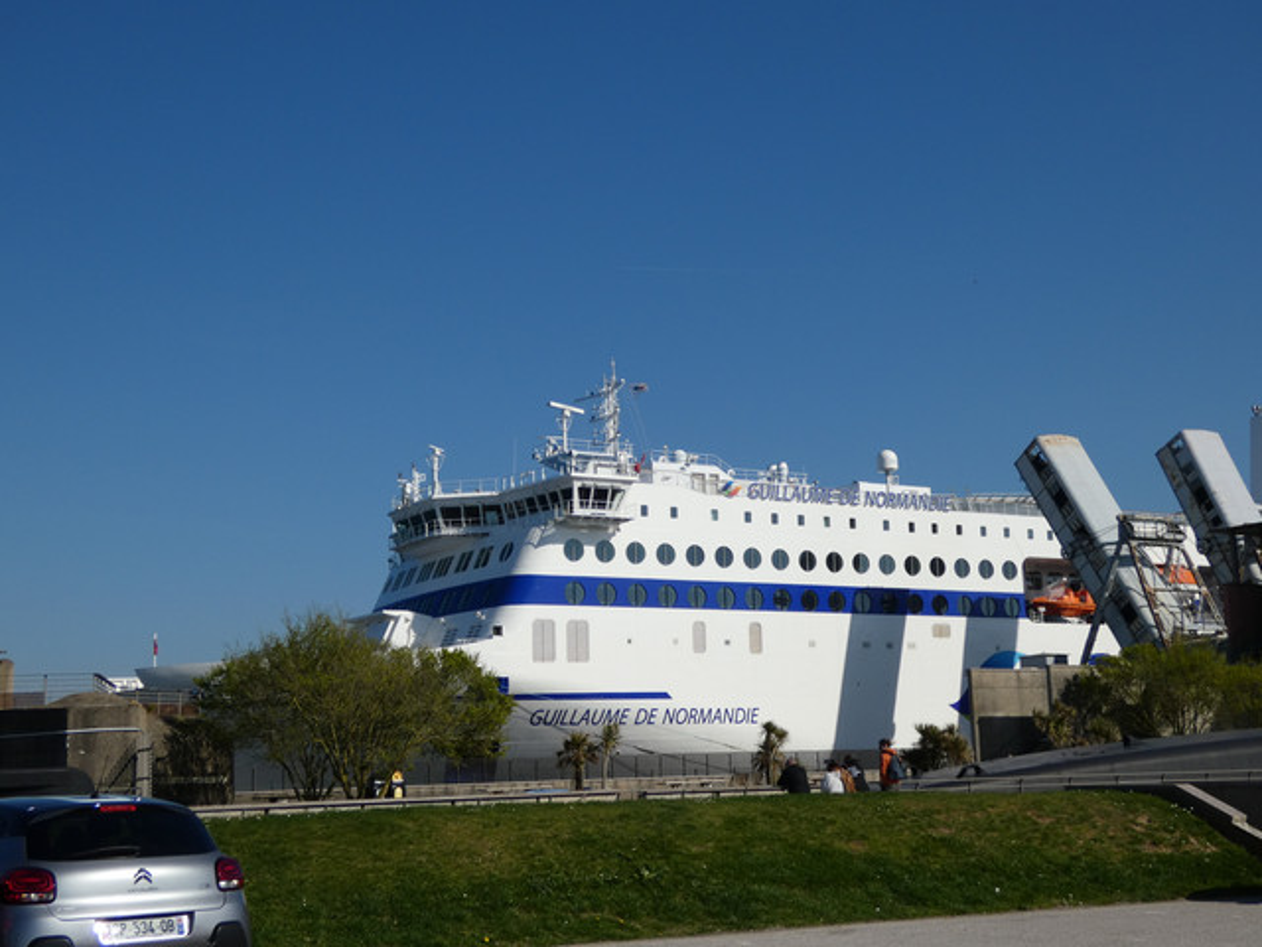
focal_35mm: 46
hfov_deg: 41.2
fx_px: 1677
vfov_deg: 31.5
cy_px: 474
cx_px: 631
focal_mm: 8.2
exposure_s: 1/1600
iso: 80
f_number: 3.8
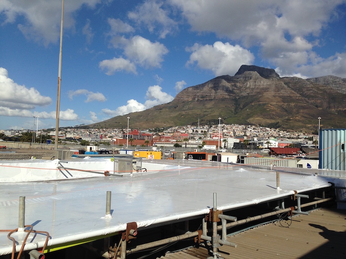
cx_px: 173
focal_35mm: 33
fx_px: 330
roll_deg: -1.0
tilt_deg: +1.1
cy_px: 130
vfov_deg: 42.9
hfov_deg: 55.4
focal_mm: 4.12
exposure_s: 1/3195
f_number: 2.4
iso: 50
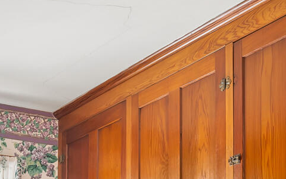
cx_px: -57
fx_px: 663
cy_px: 407
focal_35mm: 85
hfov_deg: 22.5
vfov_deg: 12.6
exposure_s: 1/4
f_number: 9
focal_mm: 16
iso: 250
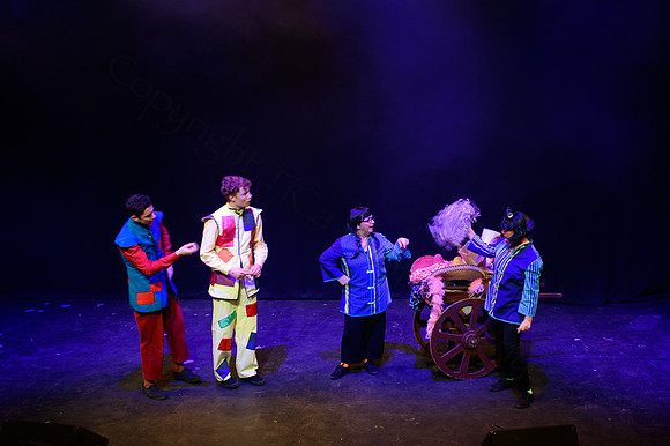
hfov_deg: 45.2
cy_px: 179
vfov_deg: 31.0
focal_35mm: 43
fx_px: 801
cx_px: 402
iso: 1250
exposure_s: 1/13
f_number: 5.6
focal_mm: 27
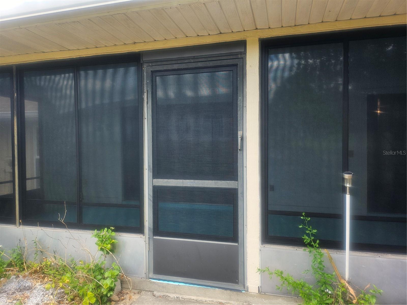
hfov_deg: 71.6
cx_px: 204
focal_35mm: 24
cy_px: 152
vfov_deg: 56.8
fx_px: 282
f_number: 1.8
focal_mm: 5
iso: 50
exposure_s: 1/417
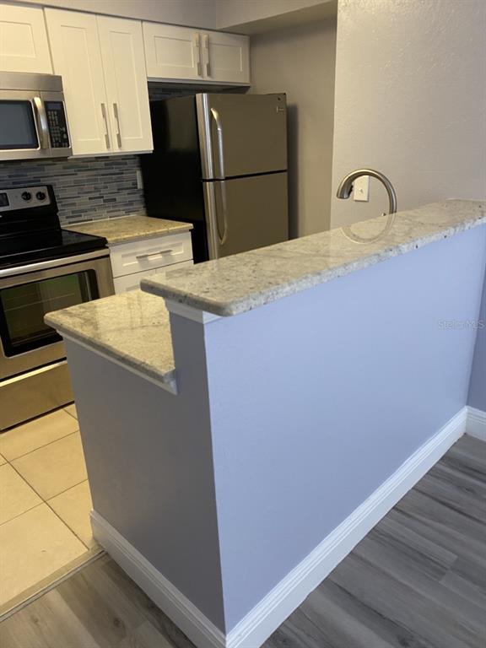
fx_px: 487
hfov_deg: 53.1
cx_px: 243
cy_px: 324
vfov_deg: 67.3
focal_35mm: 26
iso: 125
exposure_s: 1/60
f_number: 1.8
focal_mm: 4.25
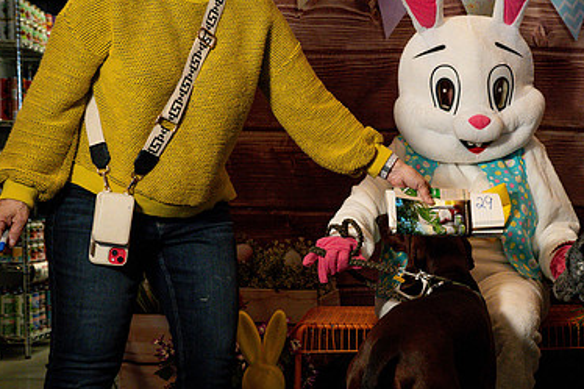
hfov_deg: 33.3
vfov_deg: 22.9
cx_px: 431
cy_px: 241
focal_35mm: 59
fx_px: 957
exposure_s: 1/500
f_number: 4.5
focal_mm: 38
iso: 8000
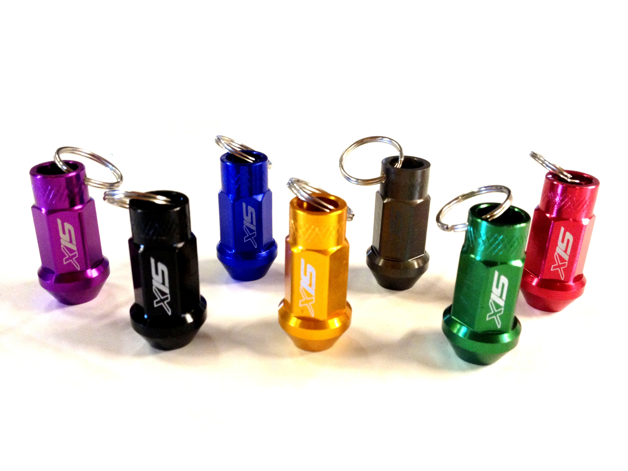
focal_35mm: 35
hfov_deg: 52.6
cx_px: 314
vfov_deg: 40.7
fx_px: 635
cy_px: 236
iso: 250
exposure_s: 1/20
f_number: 2.4
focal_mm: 4.28
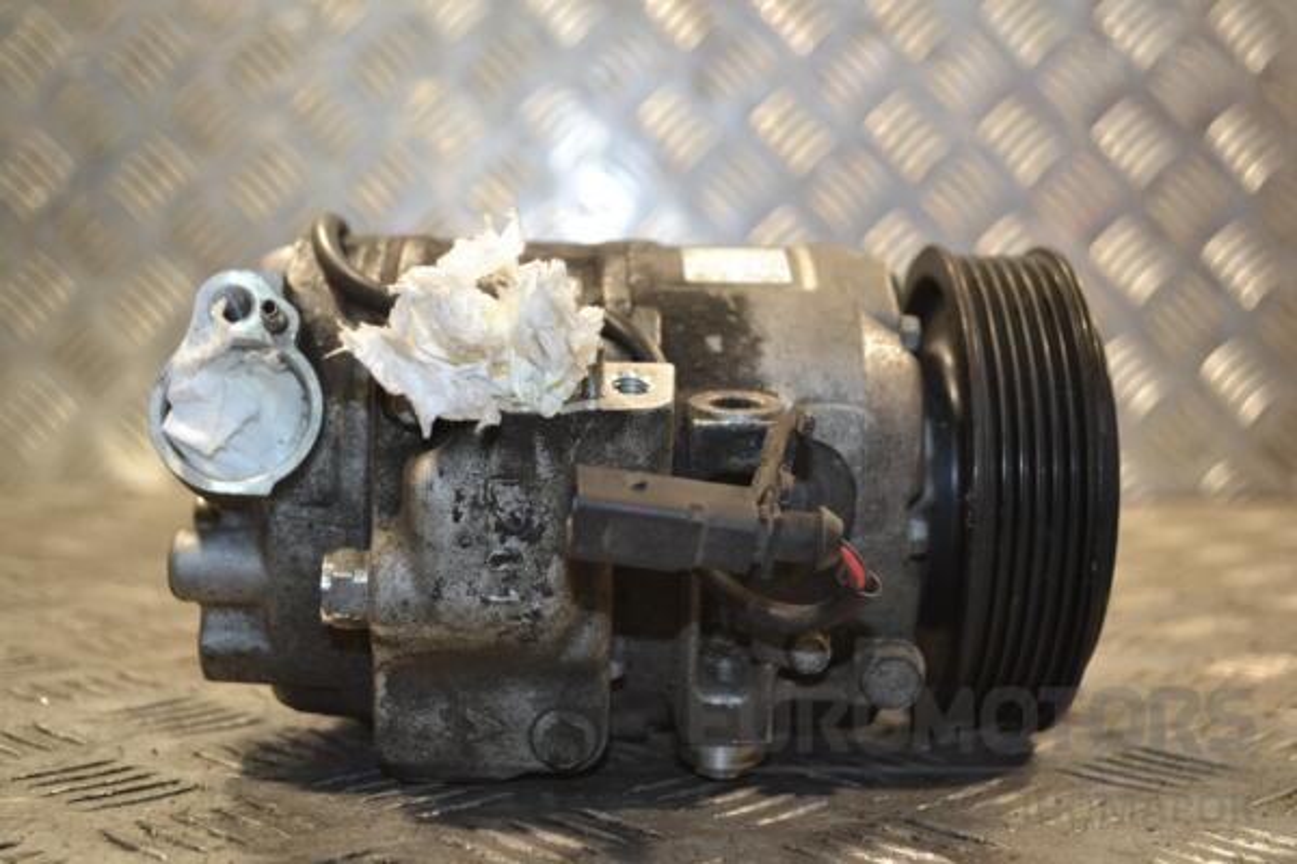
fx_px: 1837
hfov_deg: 38.9
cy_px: 432
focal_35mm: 51
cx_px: 648
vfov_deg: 26.5
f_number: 5
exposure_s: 1/60
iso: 360
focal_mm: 34
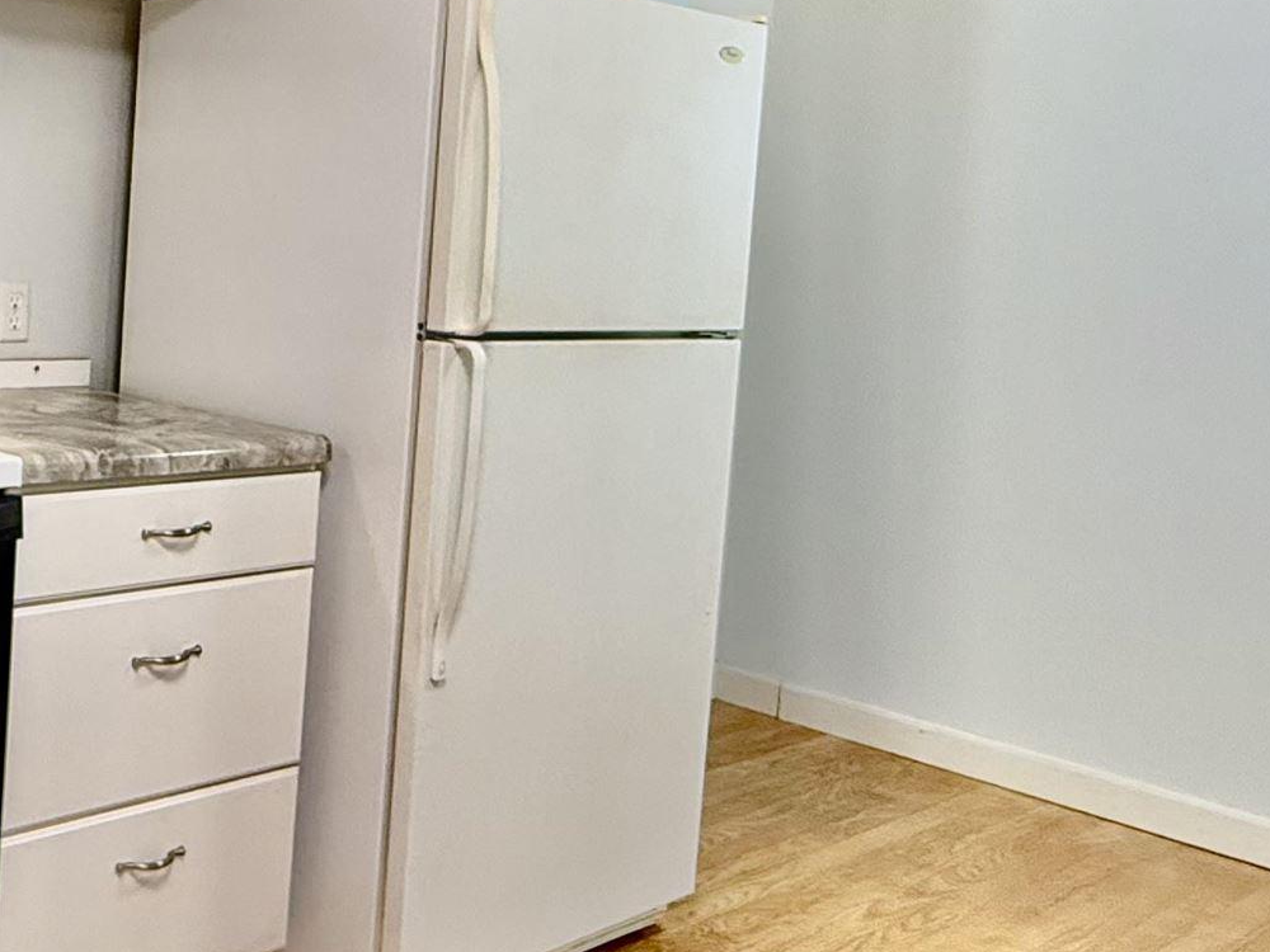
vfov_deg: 33.3
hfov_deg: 39.6
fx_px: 1578
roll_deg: -2.7
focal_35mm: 43
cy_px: 306
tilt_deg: -2.2
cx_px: 58
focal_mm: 2.22
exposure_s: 1/120
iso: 320
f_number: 2.2
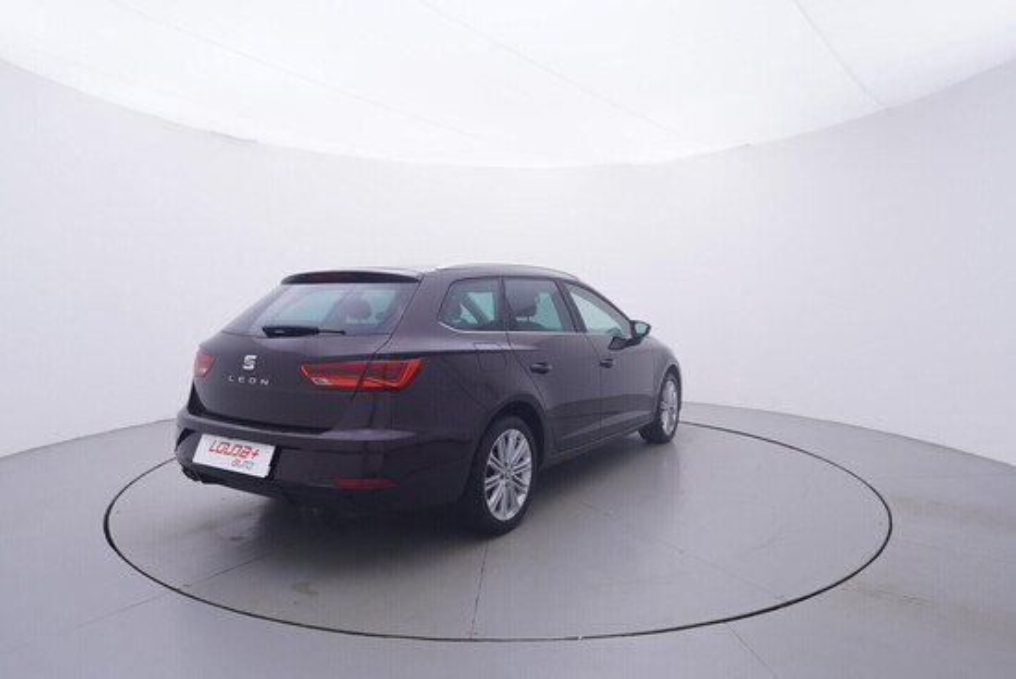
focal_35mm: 22
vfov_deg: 56.2
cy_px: 340
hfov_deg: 77.3
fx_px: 635
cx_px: 508
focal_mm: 15
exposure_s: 1/80
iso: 200
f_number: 5
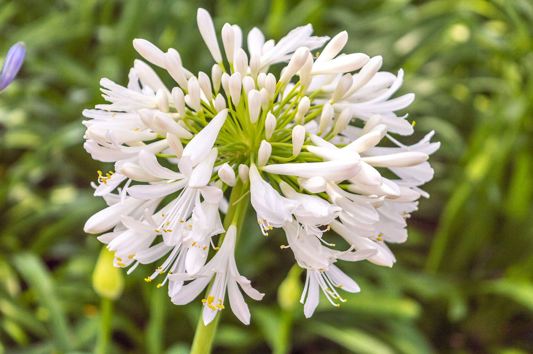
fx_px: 1220
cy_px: 177
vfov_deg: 16.5
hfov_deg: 24.6
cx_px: 266
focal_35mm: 82
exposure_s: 1/2000
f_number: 5.6
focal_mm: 55
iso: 200
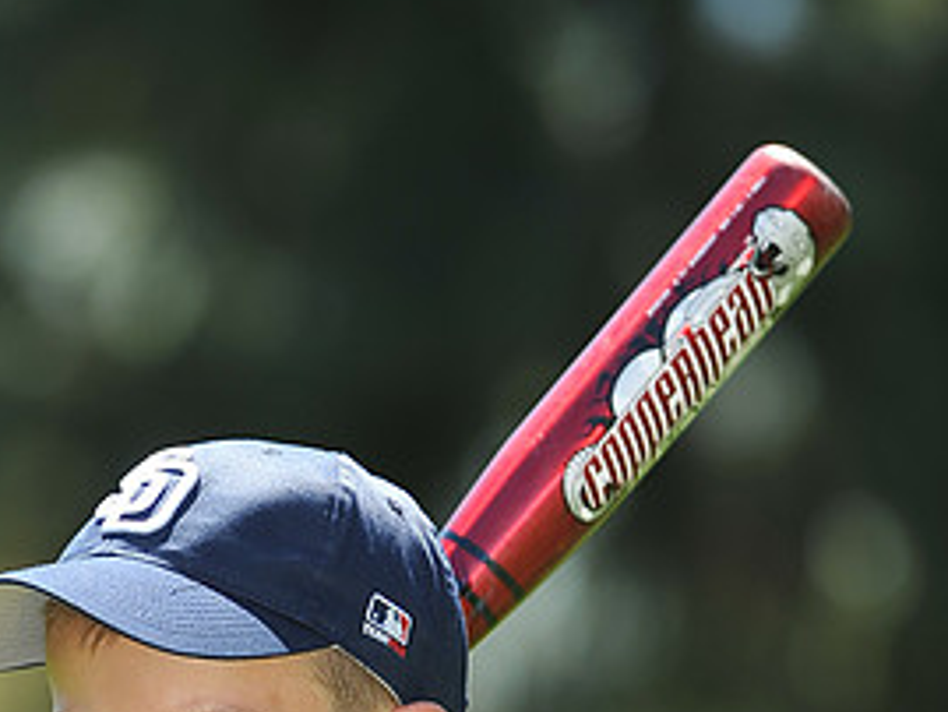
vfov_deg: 3.6
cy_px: 881
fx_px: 11343
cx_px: 303
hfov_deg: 4.8
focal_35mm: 414
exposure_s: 1/640
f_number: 4.5
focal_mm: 200
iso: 200
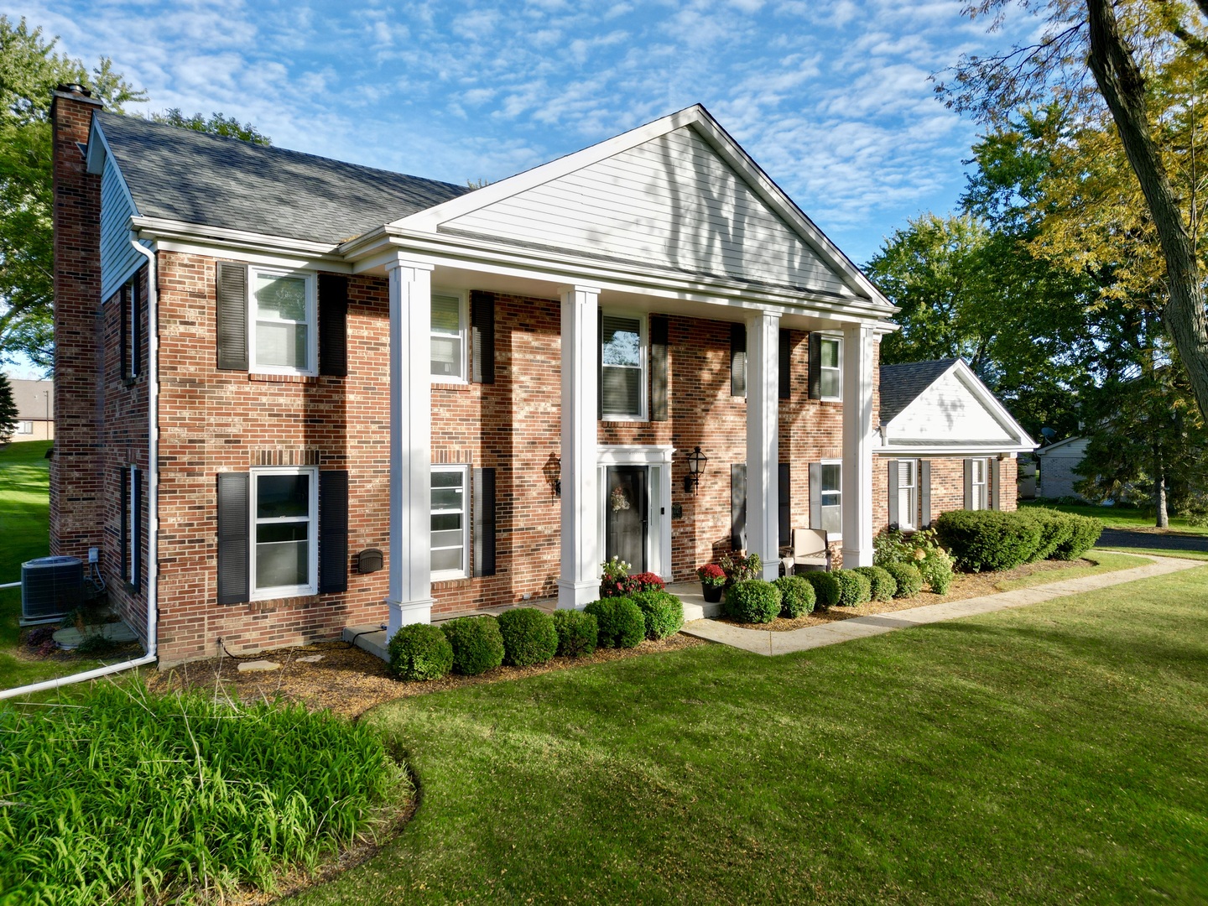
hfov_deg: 71.6
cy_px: 453
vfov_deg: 56.8
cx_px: 604
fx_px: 838
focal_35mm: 24
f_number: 1.7
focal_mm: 6.72
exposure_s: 1/1000
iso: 100
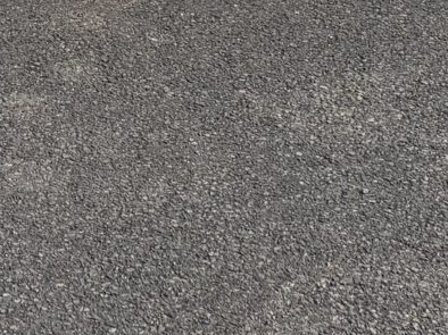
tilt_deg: -1.5
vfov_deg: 7.7
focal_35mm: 169
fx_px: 2186
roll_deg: +1.4
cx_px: -101
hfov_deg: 11.5
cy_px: -652
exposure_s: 1/3831
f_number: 1.6
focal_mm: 5.96
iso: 50
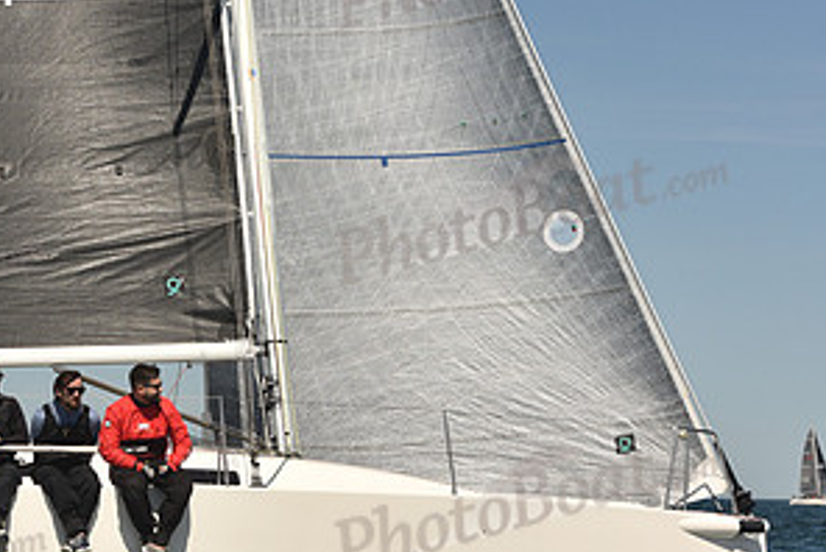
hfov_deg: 14.9
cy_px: 397
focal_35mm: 137
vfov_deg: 10.0
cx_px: 193
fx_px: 3146
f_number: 8
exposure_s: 1/640
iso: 250
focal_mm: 70
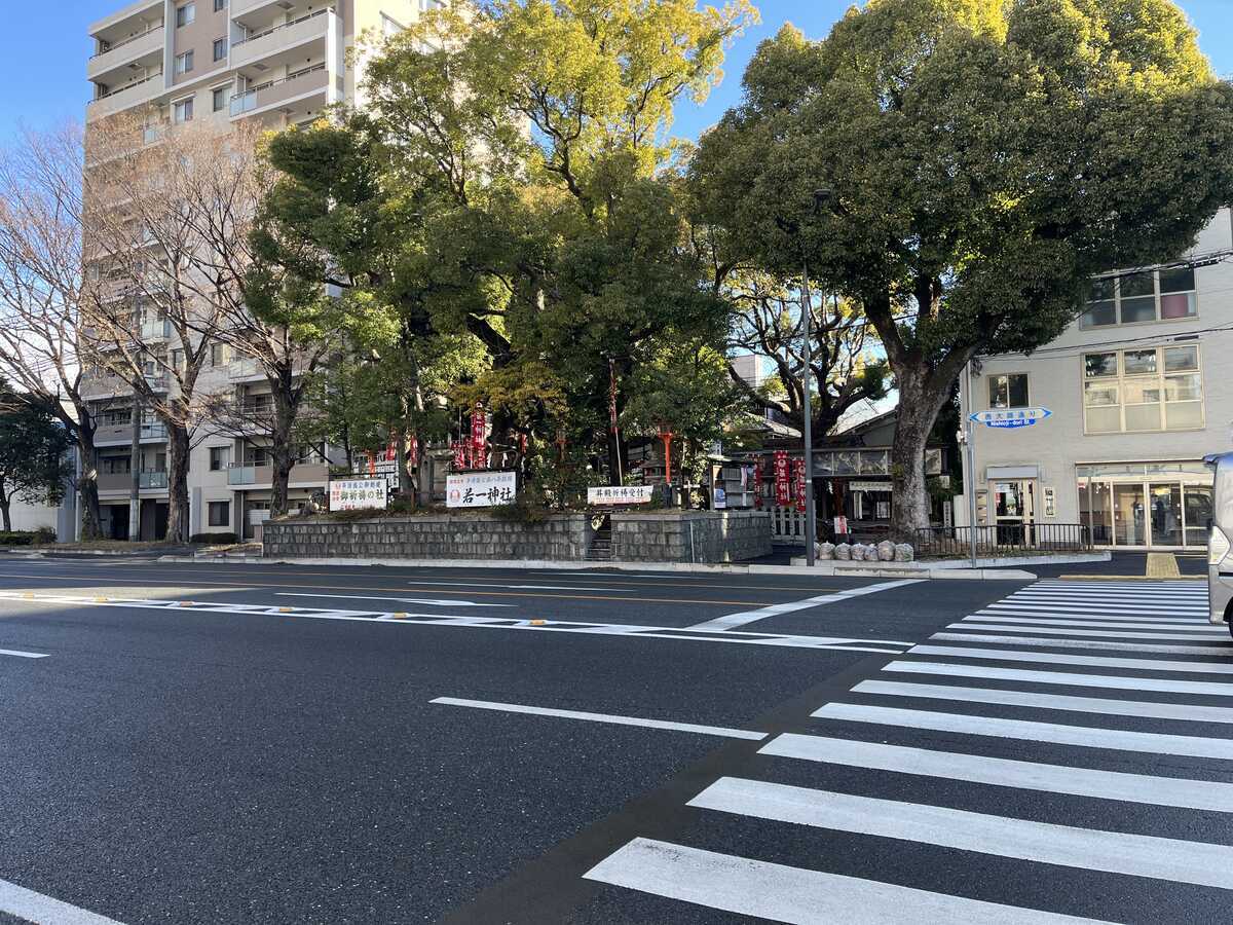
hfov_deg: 67.3
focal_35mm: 26
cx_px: 616
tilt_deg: +2.5
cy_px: 462
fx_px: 926
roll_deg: +1.4
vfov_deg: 53.1
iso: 50
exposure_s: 1/415
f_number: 1.6
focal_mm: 5.1
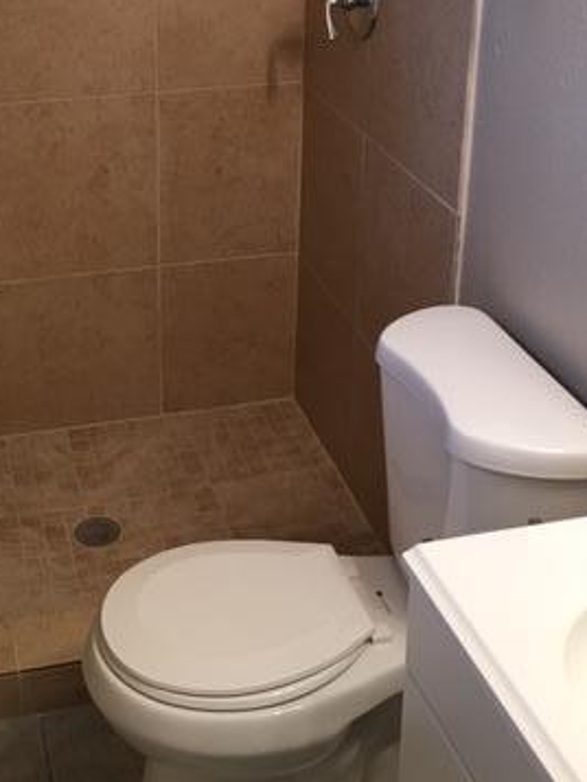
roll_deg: +0.0
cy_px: 138
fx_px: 1175
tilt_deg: -17.6
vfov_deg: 35.4
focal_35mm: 52
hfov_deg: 27.6
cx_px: 142
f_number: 2.2
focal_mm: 4.15
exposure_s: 1/15
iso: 40
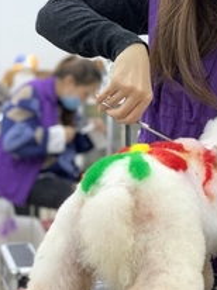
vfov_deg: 19.4
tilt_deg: -1.8
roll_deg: -0.4
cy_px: 117
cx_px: 202
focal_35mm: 101
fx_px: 846
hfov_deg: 14.4
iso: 200
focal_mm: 6
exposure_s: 1/50
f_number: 2.4
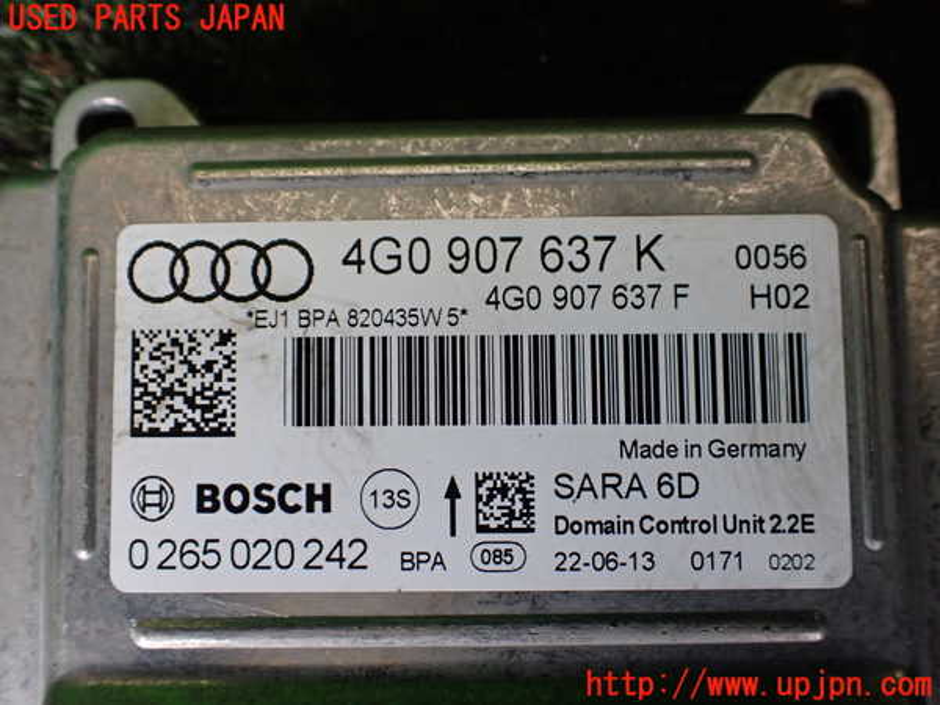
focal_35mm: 30
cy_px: 352
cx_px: 470
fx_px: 815
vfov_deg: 46.8
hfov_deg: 60.0
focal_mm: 5.4
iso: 500
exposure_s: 1/125
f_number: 2.3
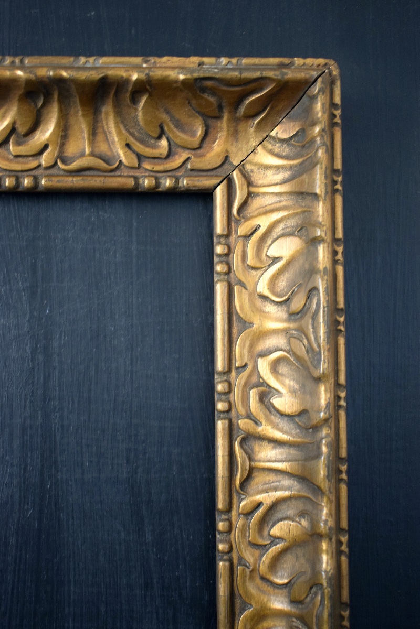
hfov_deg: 29.9
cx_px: 210
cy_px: 314
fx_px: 787
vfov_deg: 43.6
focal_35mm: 45
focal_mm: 30
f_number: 4.2
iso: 1800
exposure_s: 1/60
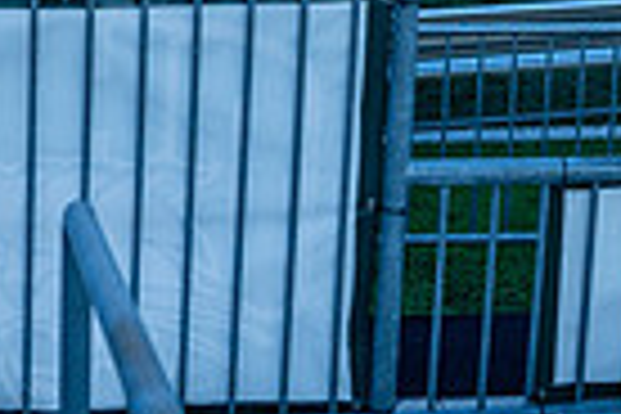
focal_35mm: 126
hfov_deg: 16.3
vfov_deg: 10.3
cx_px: 256
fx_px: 2173
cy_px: -302
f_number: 4
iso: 640
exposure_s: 1/1600
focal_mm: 30
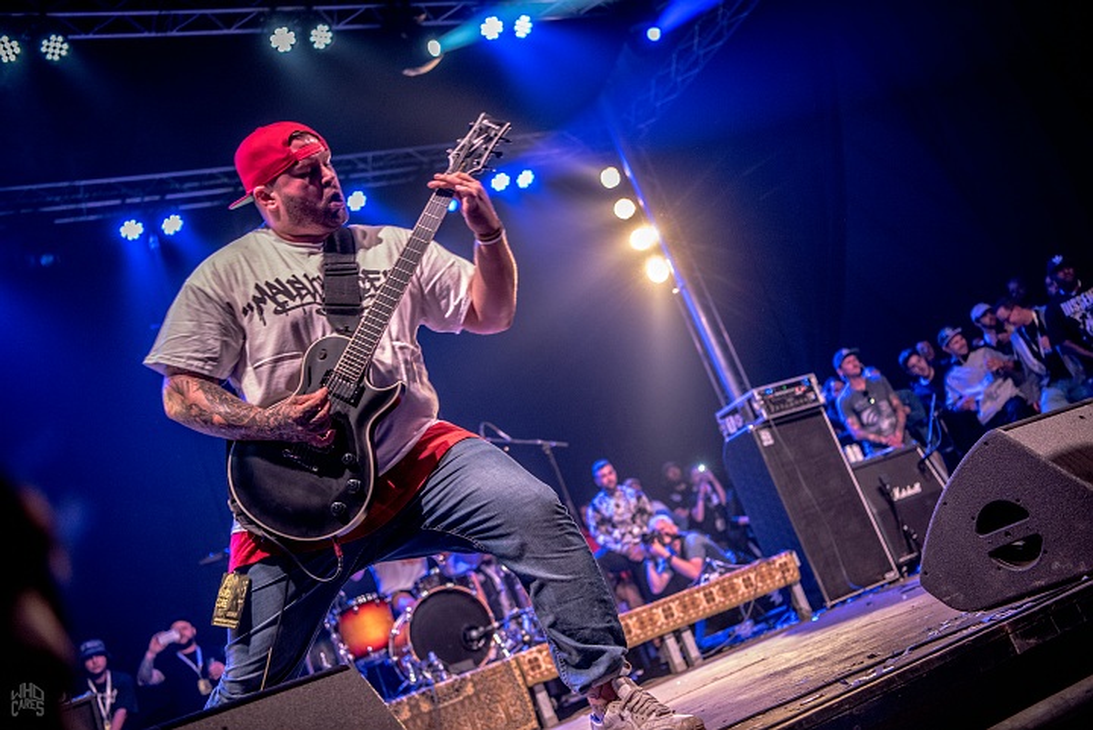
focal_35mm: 38
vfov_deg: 35.1
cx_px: 546
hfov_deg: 50.7
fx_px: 1154
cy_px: 365
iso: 1600
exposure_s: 1/100
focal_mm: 38
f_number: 2.8
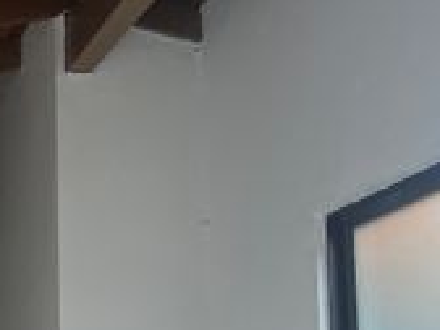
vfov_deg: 13.9
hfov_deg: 17.4
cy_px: 395
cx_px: -195
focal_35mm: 103
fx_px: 1309
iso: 64
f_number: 1.5
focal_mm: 5.7
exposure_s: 1/121
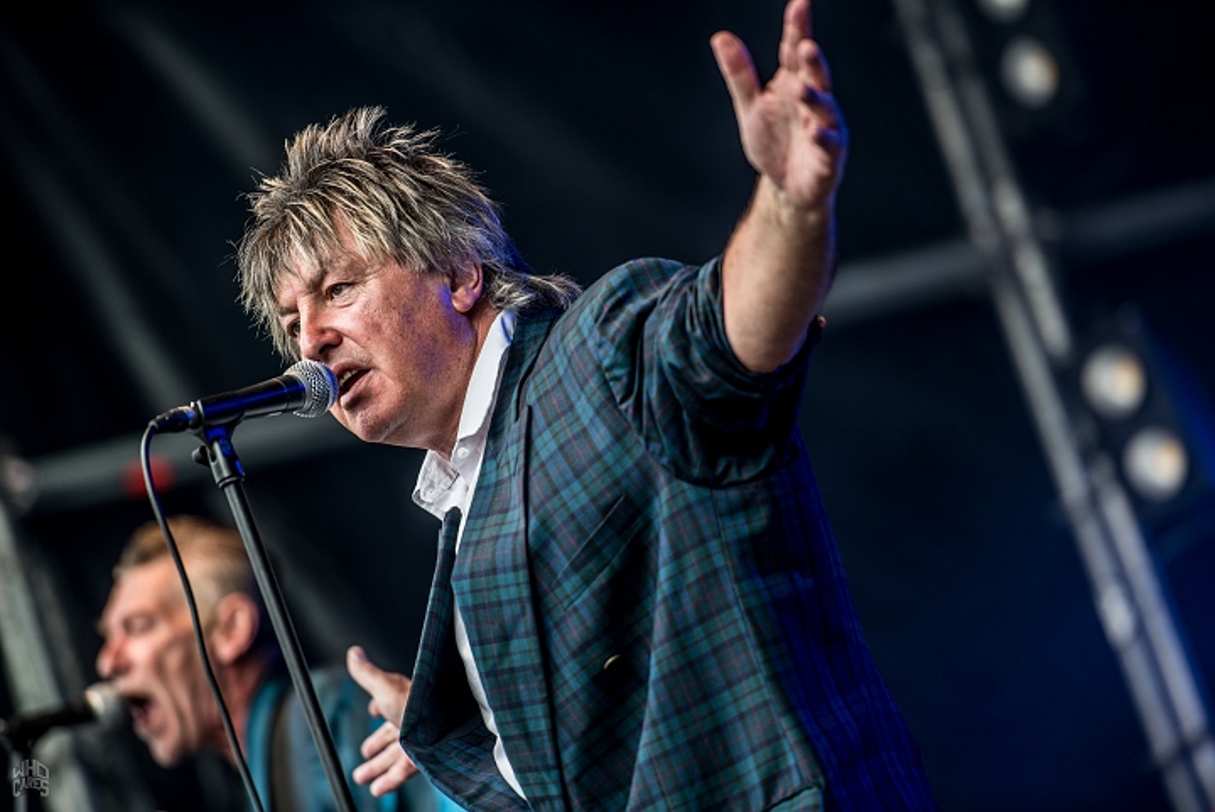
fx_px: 6754
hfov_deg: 10.3
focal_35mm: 200
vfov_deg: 6.9
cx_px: 608
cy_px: 406
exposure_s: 1/100
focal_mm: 200
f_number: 2.8
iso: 160
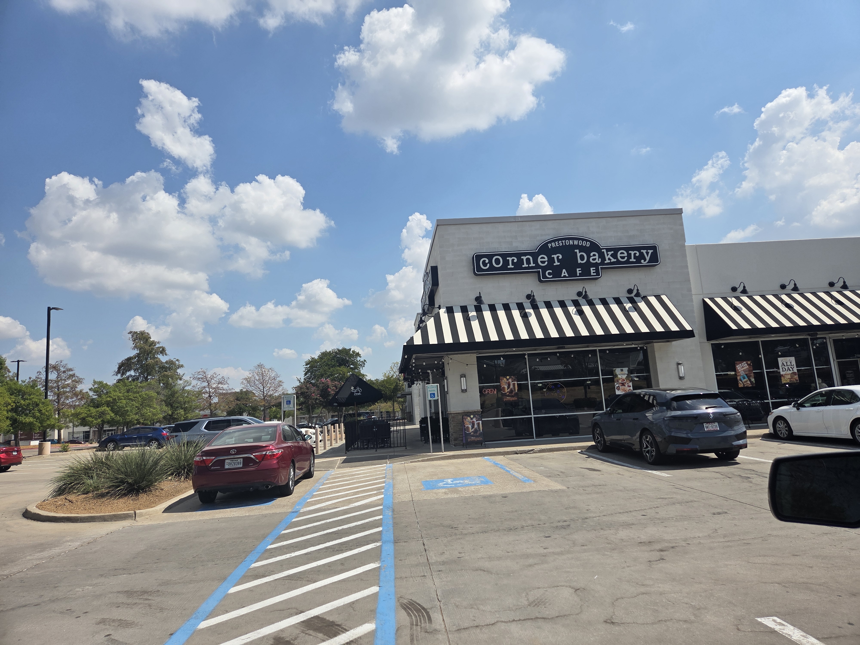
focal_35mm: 23
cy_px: 322
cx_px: 430
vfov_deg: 58.9
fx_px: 571
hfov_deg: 73.9
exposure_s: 1/7075
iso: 80
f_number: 1.8
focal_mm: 5.4
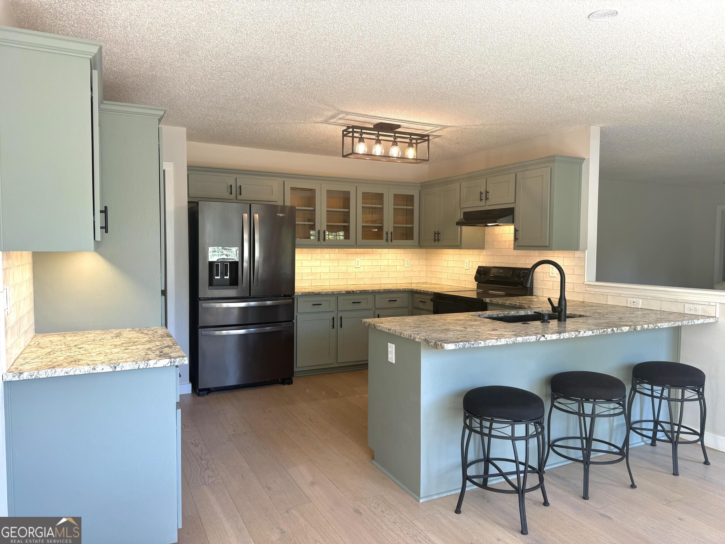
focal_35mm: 24
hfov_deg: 71.6
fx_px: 503
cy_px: 272
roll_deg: +0.0
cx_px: 362
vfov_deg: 56.8
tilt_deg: -3.3
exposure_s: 1/120
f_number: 1.78
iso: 80
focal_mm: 6.76
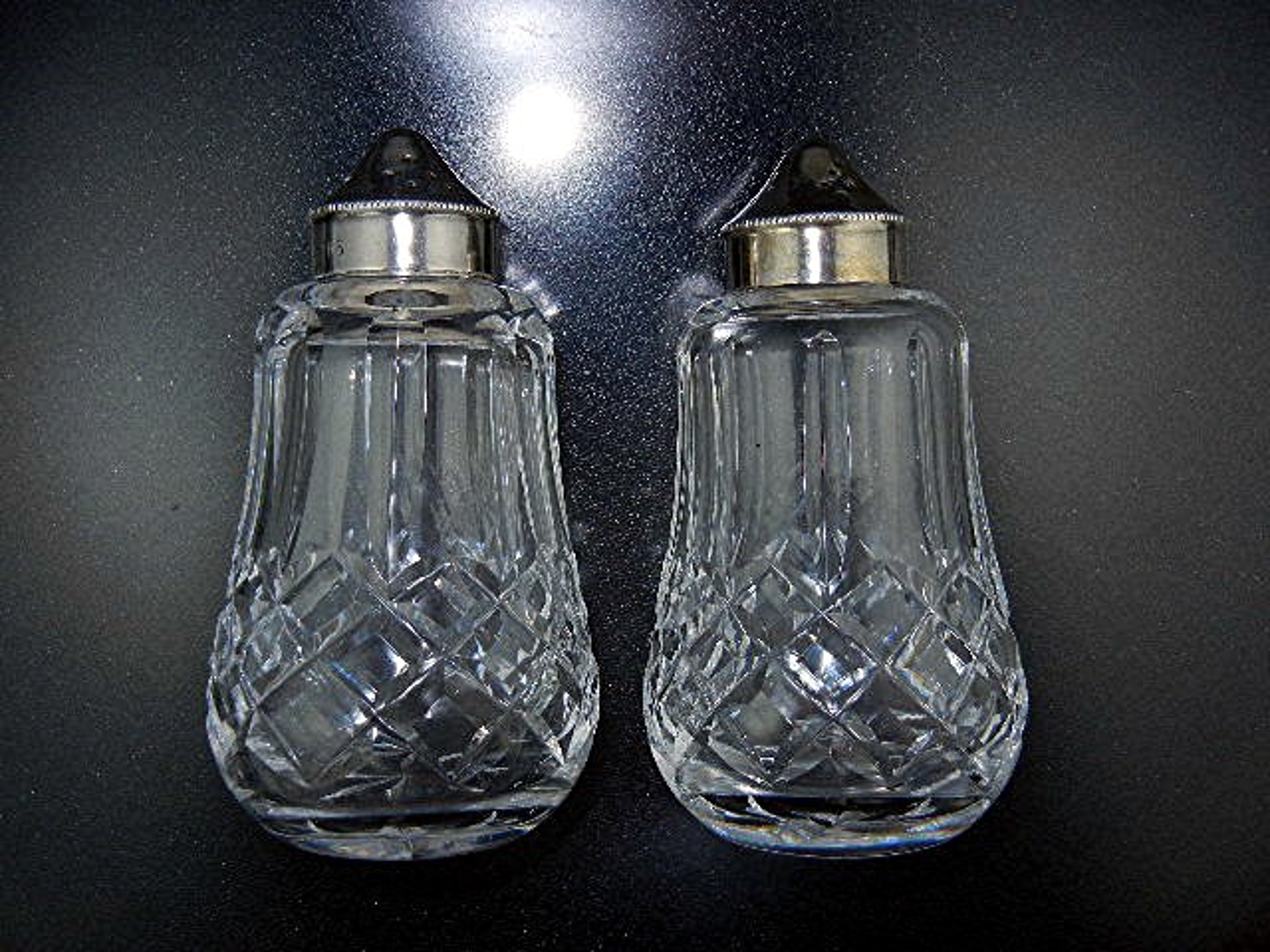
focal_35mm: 39
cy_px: 476
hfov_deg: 47.9
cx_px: 635
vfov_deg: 36.8
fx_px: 1431
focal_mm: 7.1
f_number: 3.7
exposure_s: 1/30
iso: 217
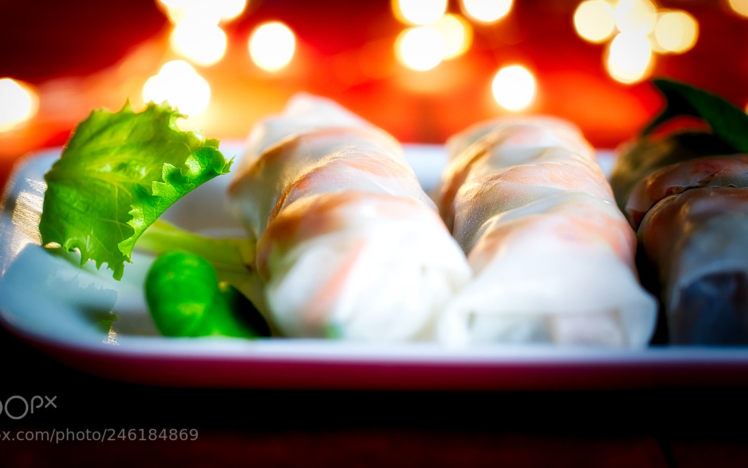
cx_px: 341
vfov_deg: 13.0
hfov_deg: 20.6
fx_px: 2059
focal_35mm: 101
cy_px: 200
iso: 100
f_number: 5
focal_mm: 60
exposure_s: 1/10
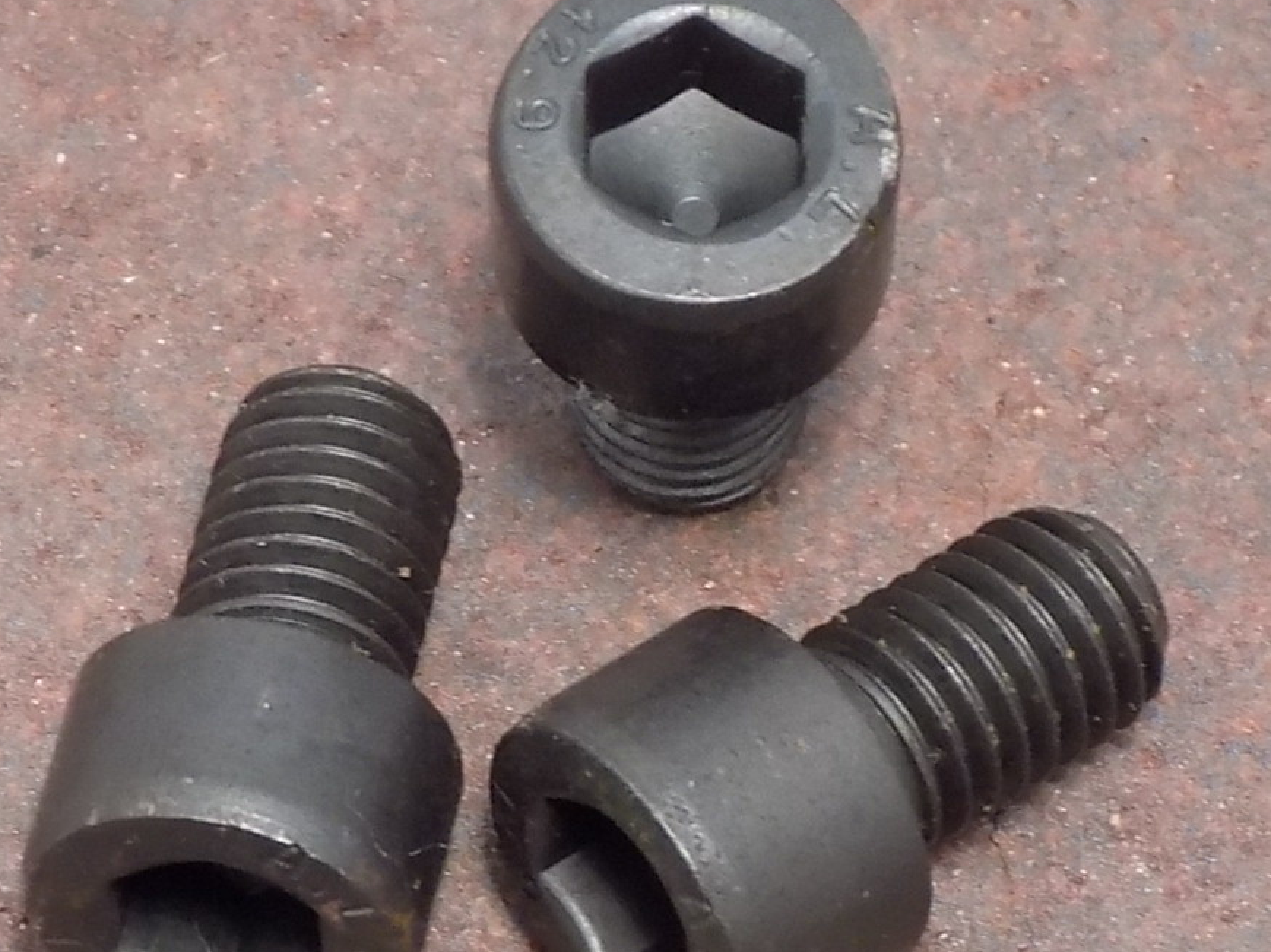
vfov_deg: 11.8
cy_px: 469
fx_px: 4625
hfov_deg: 15.6
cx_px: 641
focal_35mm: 126
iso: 400
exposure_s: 1/30
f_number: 4.7
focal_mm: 19.1
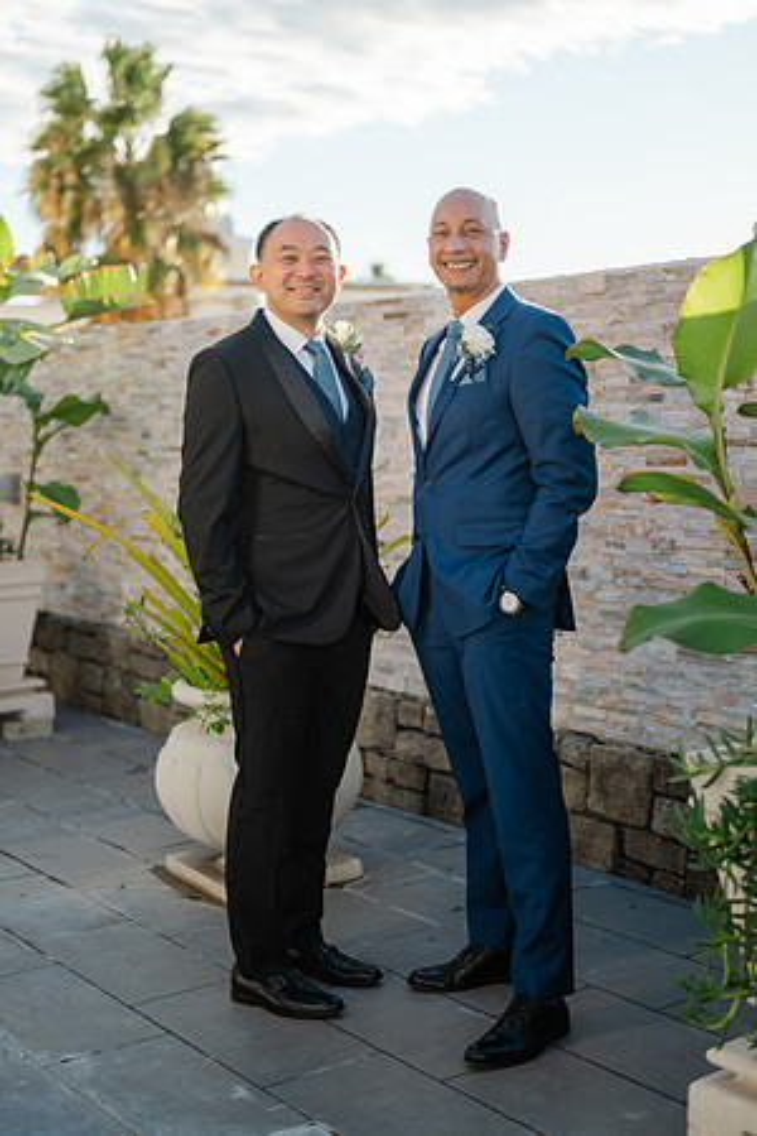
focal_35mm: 50
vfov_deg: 39.6
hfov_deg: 27.0
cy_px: 568
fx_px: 1577
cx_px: 378
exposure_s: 1/1000
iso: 64
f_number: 1.8
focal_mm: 50
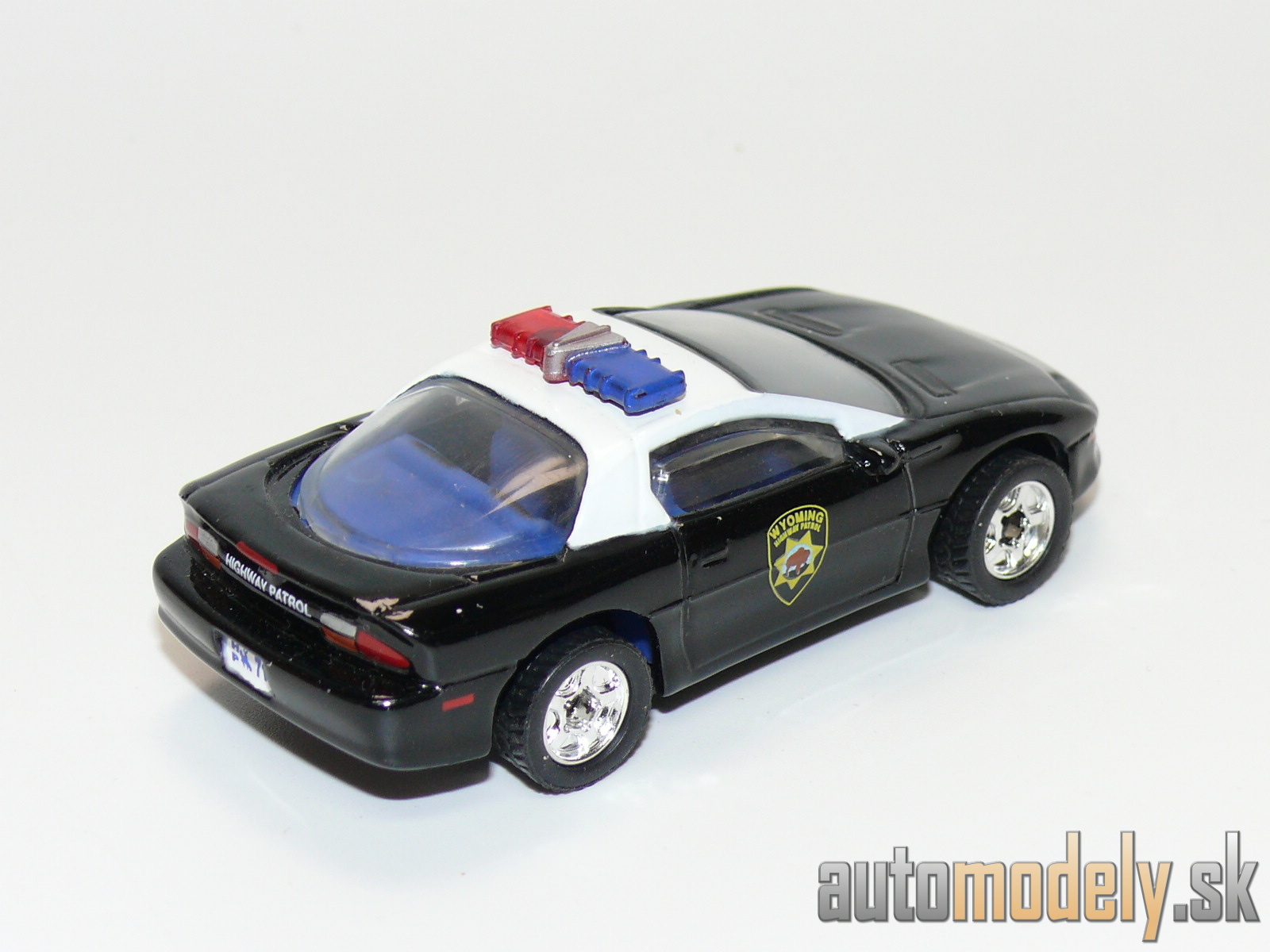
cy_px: 476
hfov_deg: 19.1
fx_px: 3779
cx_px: 635
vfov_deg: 14.4
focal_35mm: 103
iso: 100
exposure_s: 1/30
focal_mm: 13.6
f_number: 4
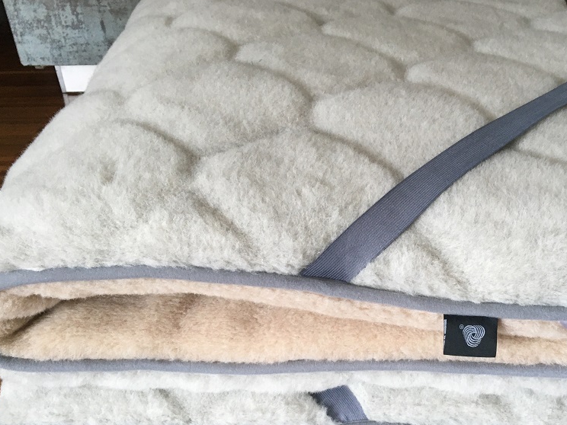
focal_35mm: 39
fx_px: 639
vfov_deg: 36.5
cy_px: 273
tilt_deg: -34.8
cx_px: 338
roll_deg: +0.6
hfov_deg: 47.6
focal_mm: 4.15
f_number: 2.2
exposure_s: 1/33
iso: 50
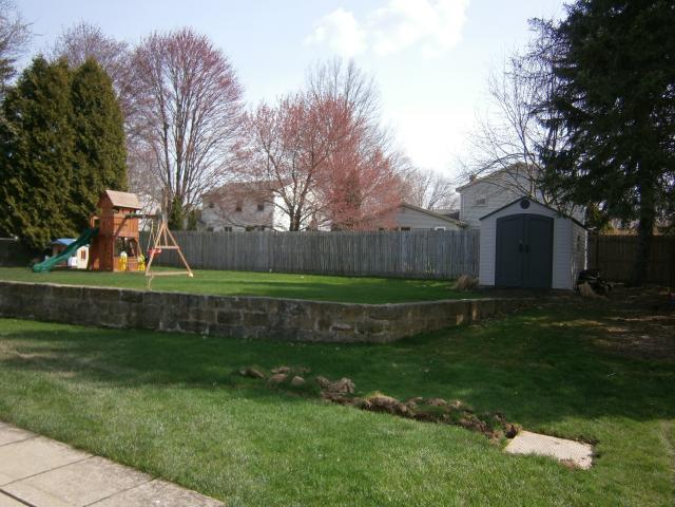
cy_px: 254
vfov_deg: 53.1
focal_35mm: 26
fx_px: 507
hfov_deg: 67.3
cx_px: 338
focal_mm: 4.7
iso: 80
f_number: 2.8
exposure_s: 1/640
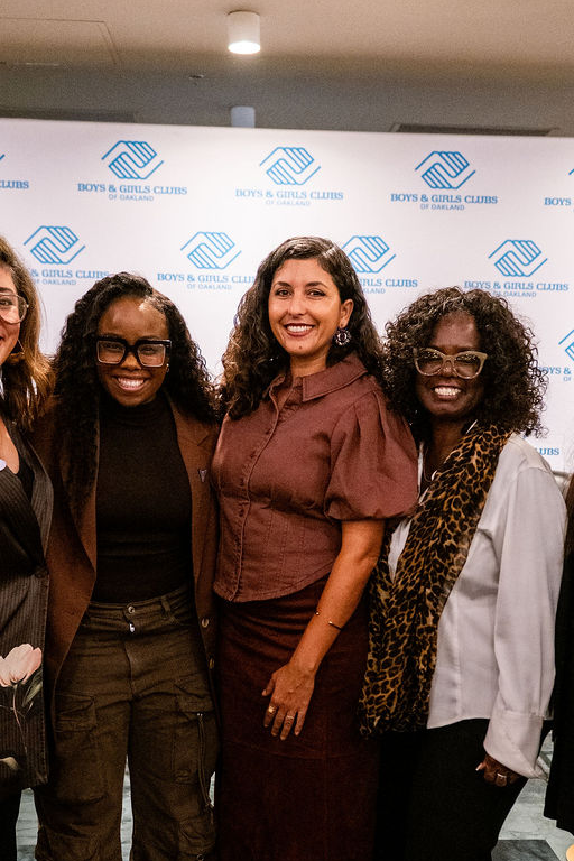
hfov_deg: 28.0
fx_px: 1148
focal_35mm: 48
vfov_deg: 40.1
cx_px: 323
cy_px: 635
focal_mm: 24
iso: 2500
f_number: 2.8
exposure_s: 1/125
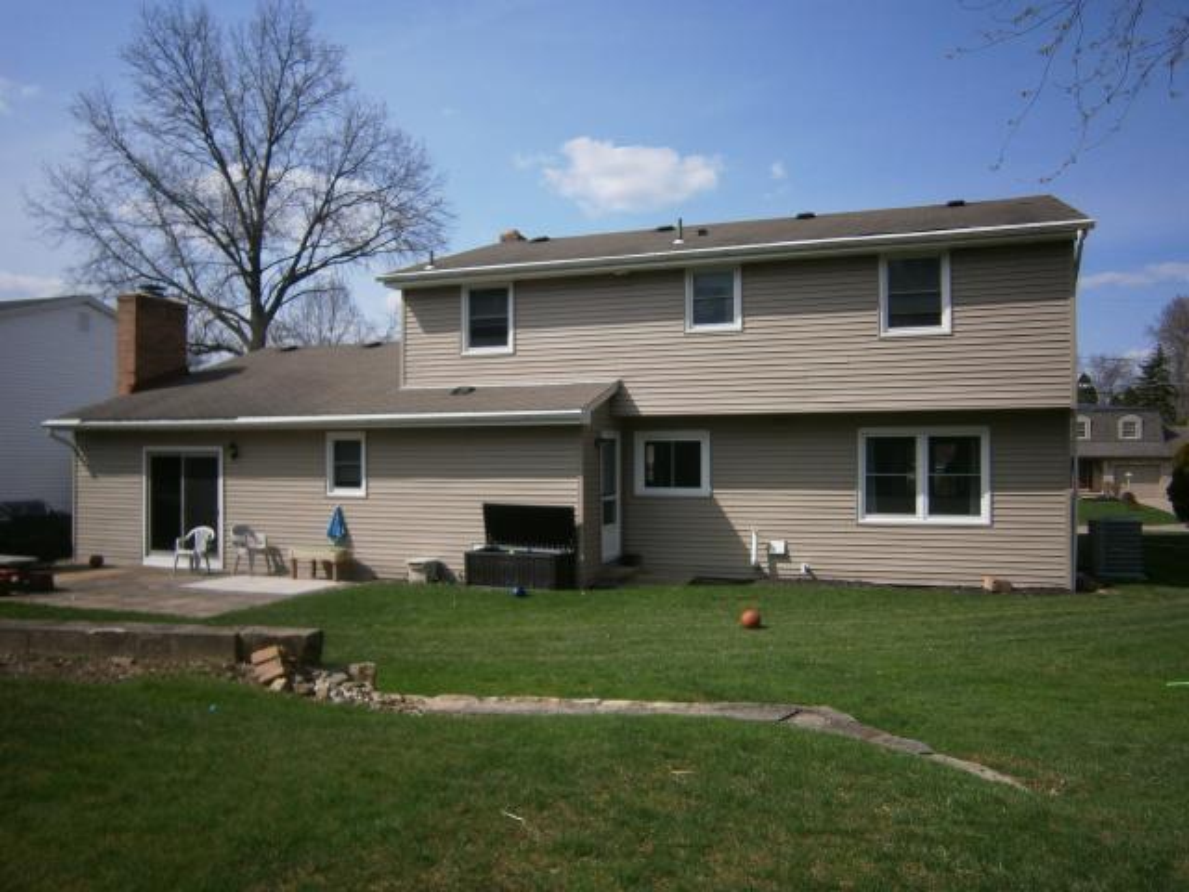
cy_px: 446
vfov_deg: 53.1
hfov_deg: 67.3
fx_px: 893
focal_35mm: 26
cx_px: 594
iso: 80
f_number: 2.8
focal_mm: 4.7
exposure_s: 1/1600
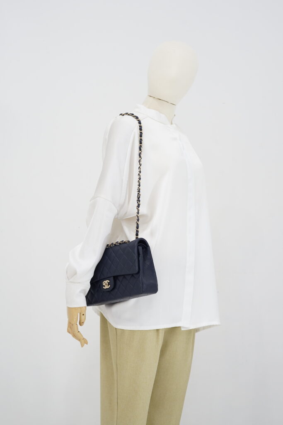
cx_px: 142
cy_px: 212
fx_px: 589
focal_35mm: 50
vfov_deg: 39.6
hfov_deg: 27.0
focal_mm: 50
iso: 640
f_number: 6.3
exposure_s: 1/10
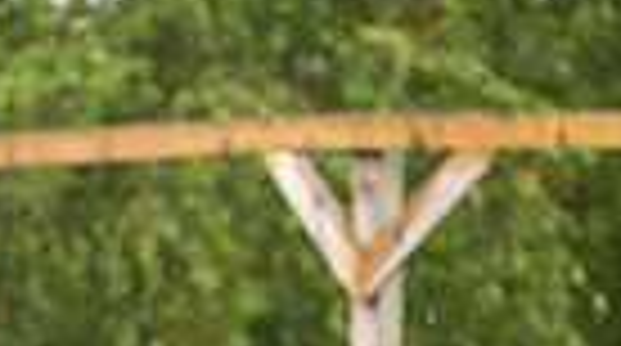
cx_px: -32
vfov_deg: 2.4
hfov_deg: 4.3
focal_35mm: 497
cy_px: 759
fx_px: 8168
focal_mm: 145
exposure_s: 1/1000
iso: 1000
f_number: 3.2
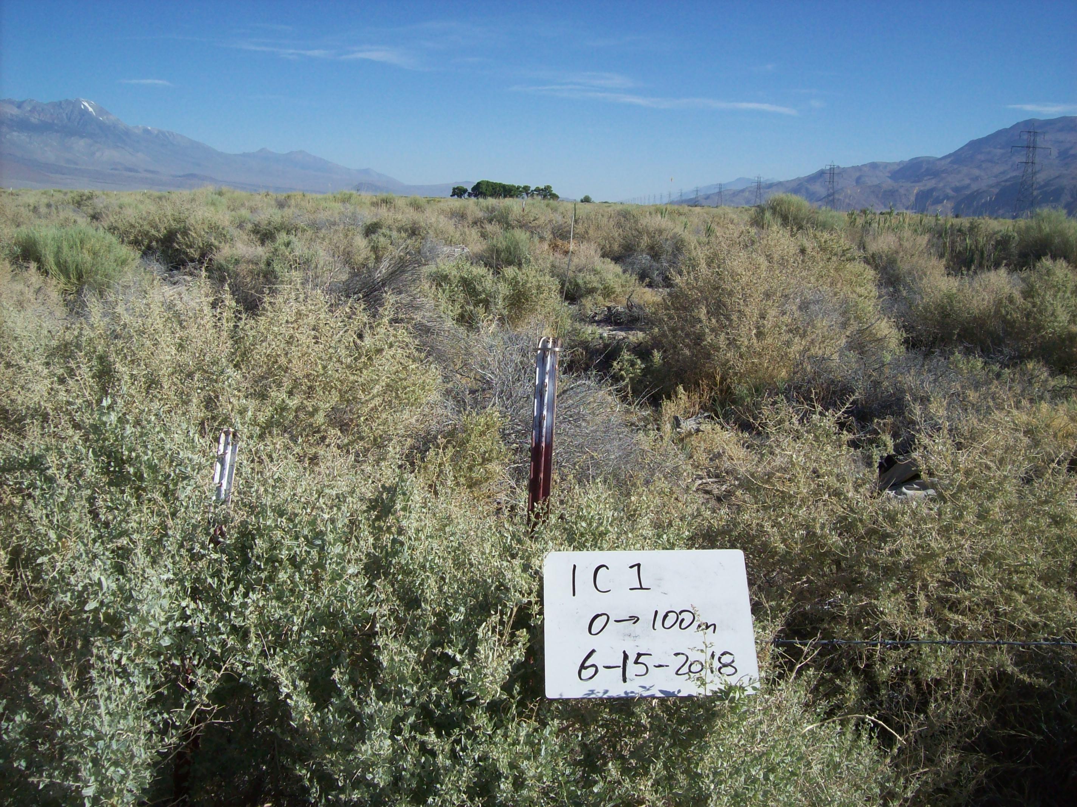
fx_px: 1120
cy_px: 404
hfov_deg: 51.4
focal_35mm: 36
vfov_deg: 39.6
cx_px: 538
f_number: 4.8
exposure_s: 1/721
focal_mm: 6
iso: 80
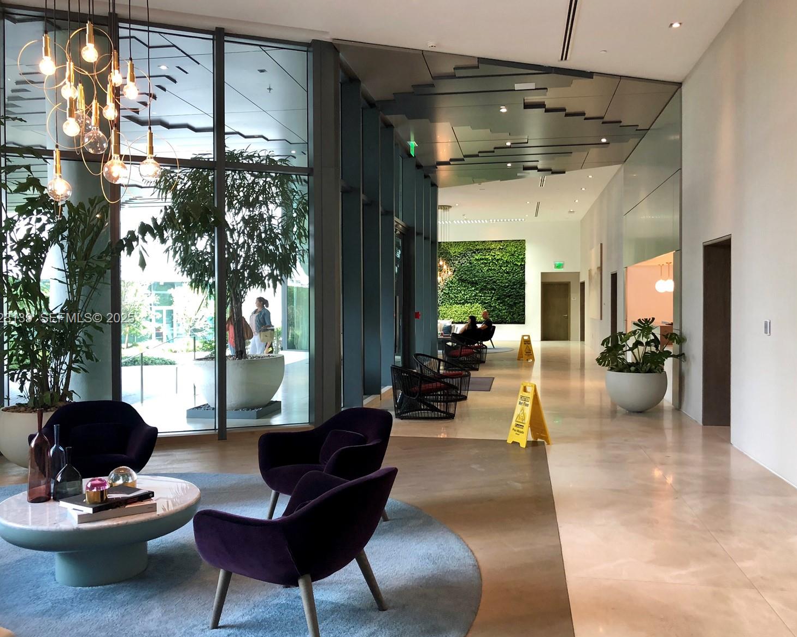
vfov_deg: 48.5
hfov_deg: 58.8
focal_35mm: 30
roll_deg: +0.0
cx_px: 402
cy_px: 319
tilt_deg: -0.9
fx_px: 708
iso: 32
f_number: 1.8
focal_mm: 3.99
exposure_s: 1/30
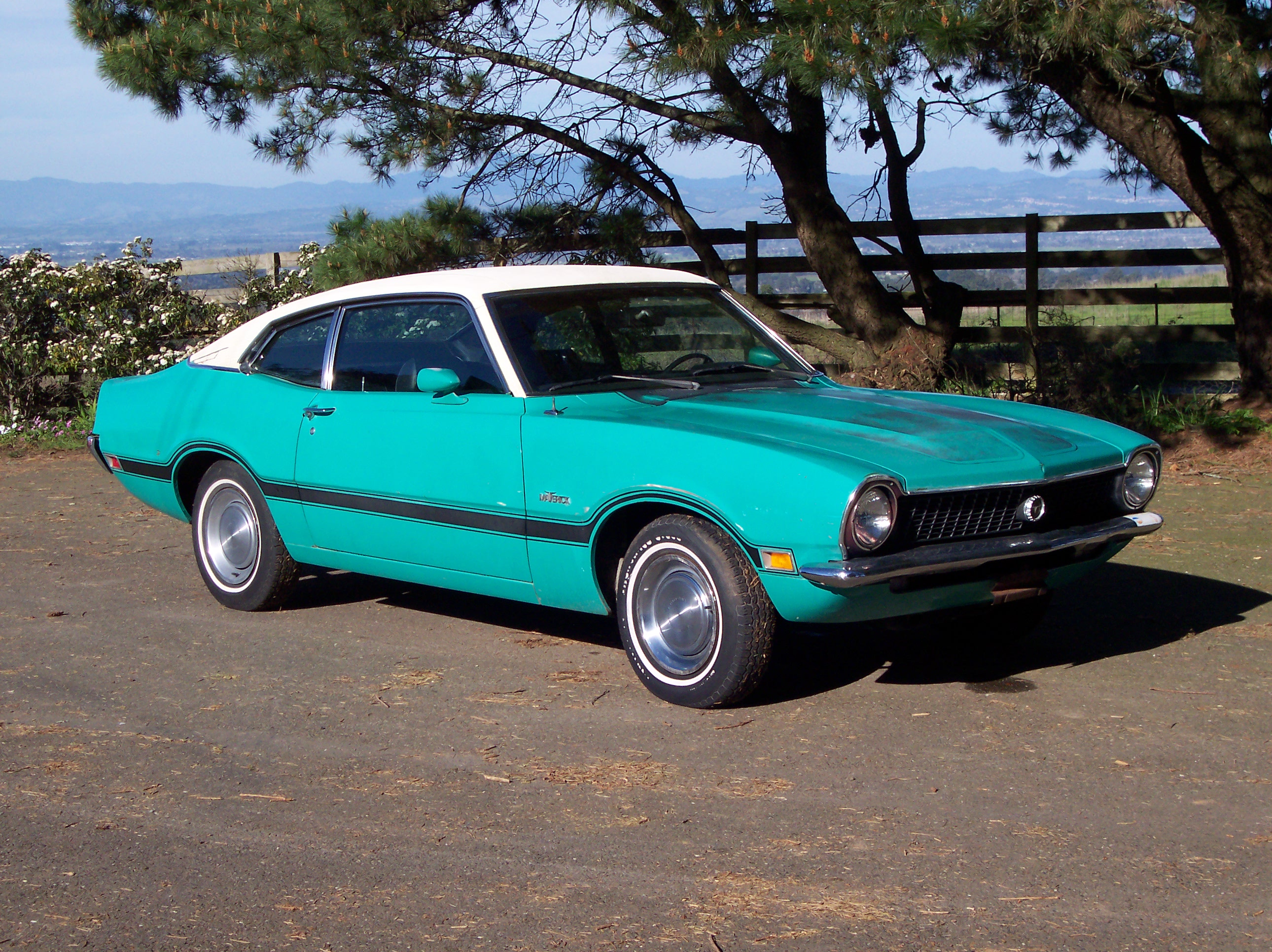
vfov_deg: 23.3
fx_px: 2314
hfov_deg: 30.7
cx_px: 636
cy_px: 476
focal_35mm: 63
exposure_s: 1/700
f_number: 5.6
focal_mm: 13.3
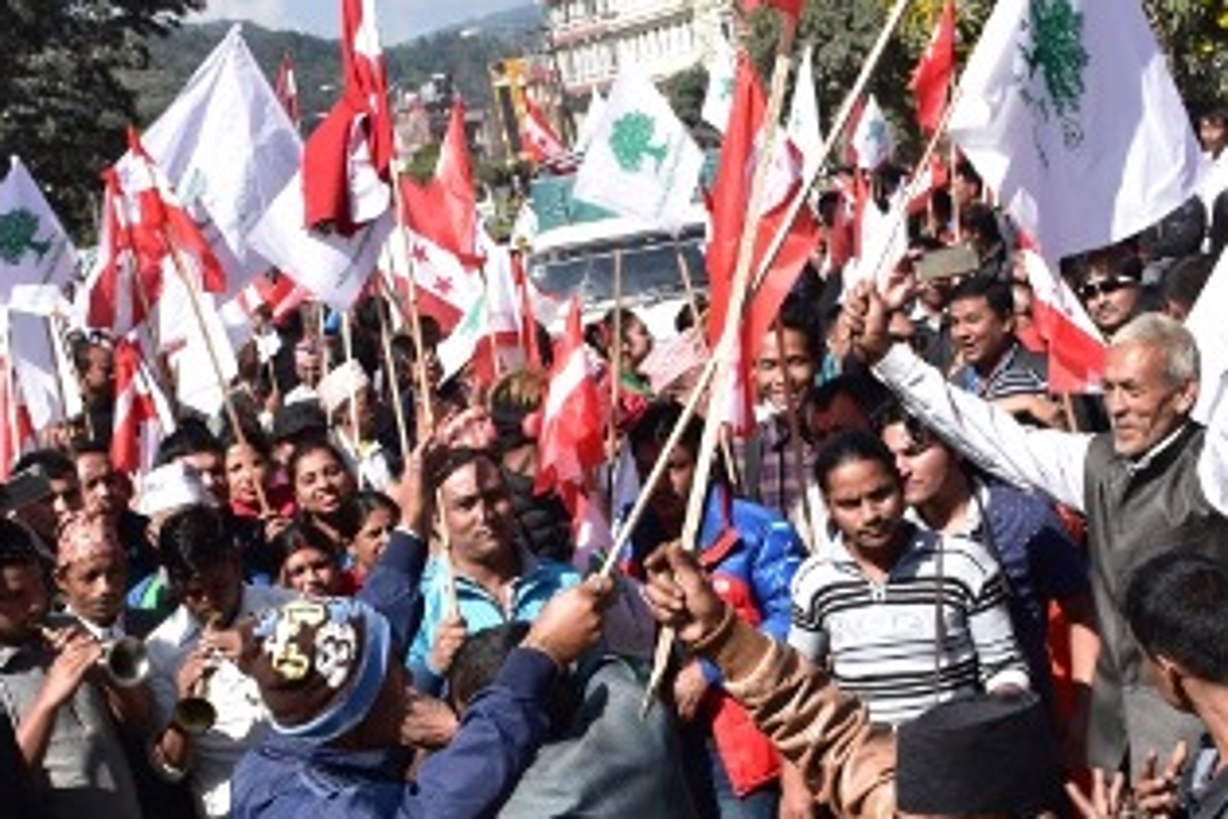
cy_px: 564
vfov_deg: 20.2
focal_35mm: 67
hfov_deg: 30.1
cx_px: 604
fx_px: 2285
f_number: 11
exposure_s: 1/400
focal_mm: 22
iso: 400
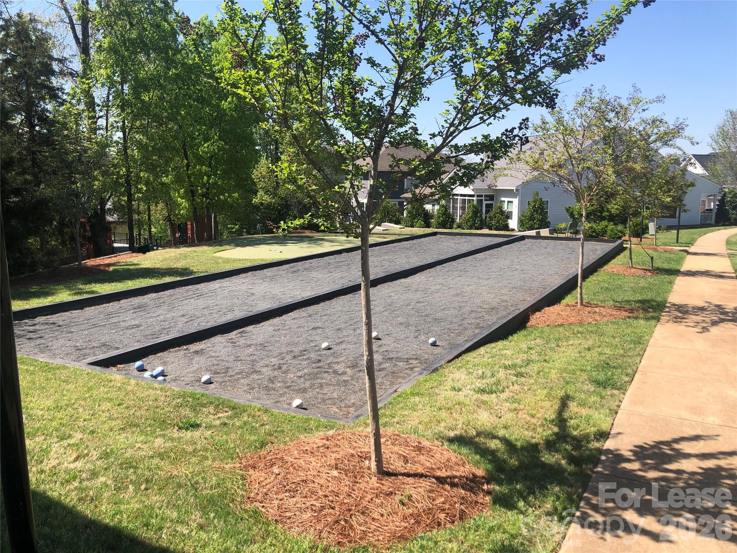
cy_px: 276
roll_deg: +0.2
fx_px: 596
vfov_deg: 49.7
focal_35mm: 28
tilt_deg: -8.8
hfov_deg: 63.4
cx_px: 368
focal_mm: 3.99
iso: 20
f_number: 1.8
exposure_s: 1/1263
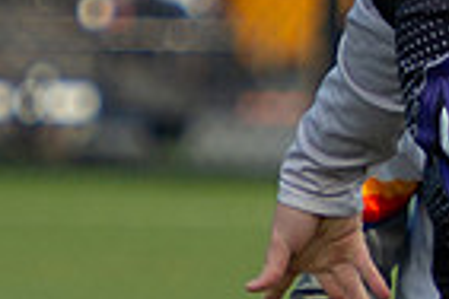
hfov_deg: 0.9
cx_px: 690
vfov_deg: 0.6
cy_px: 78
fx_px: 28160
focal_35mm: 2258
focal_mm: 280
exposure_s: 1/1250
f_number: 5.6
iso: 320
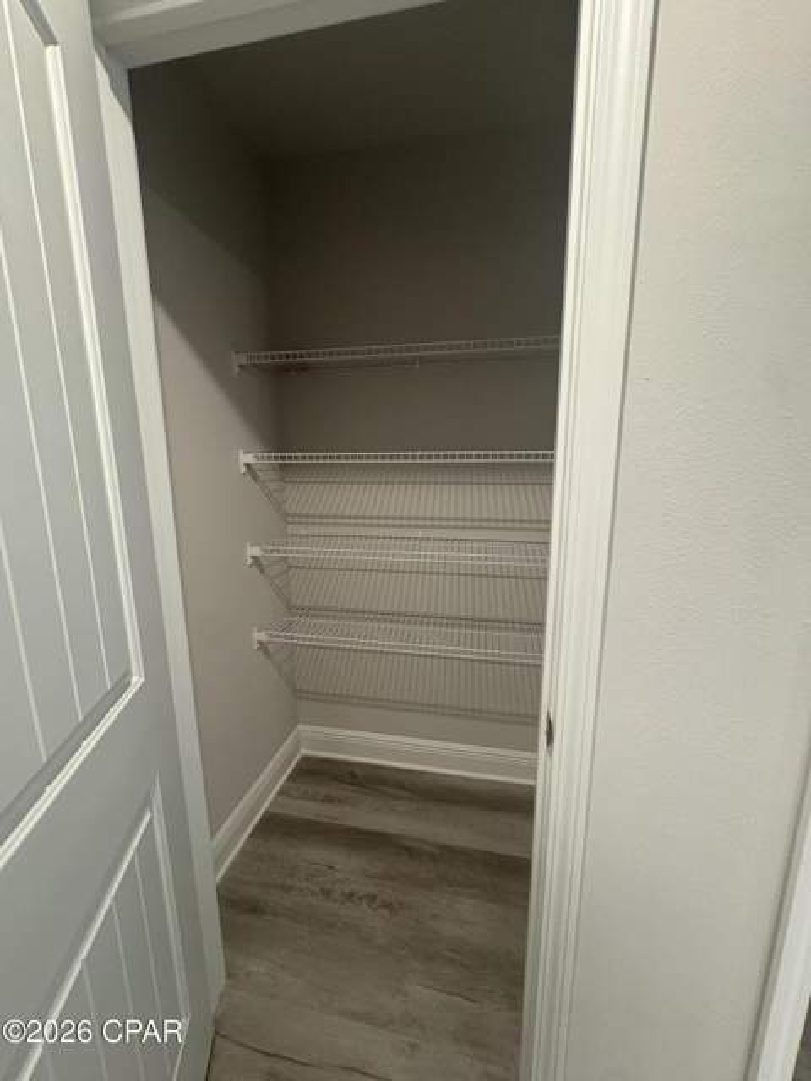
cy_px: 540
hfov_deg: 85.7
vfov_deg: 102.1
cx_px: 406
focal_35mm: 14
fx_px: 437
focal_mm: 2.22
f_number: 2.2
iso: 250
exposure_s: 1/60
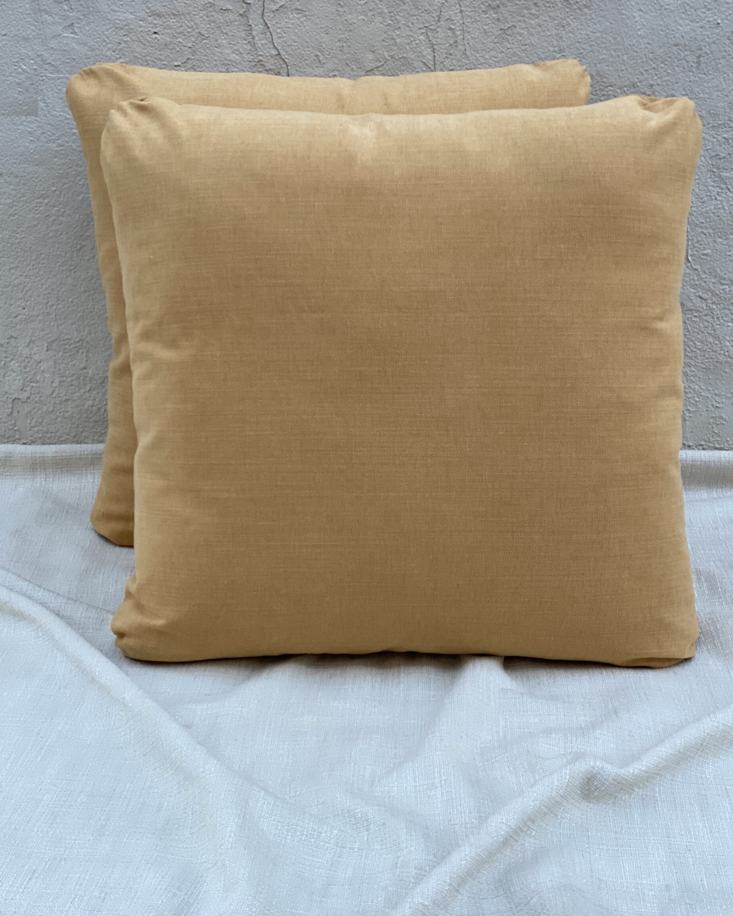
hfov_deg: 27.1
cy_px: 424
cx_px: 371
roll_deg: +0.5
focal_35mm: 56
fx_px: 1519
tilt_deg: -17.4
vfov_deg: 33.6
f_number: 2
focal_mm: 6
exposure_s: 1/122
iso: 100
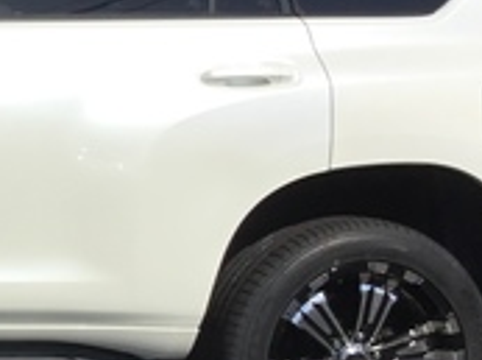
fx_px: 1598
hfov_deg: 15.8
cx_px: -234
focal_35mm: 115
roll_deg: -0.8
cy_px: 223
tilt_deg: -0.7
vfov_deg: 12.8
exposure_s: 1/1942
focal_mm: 3.3
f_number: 2.4
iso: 25
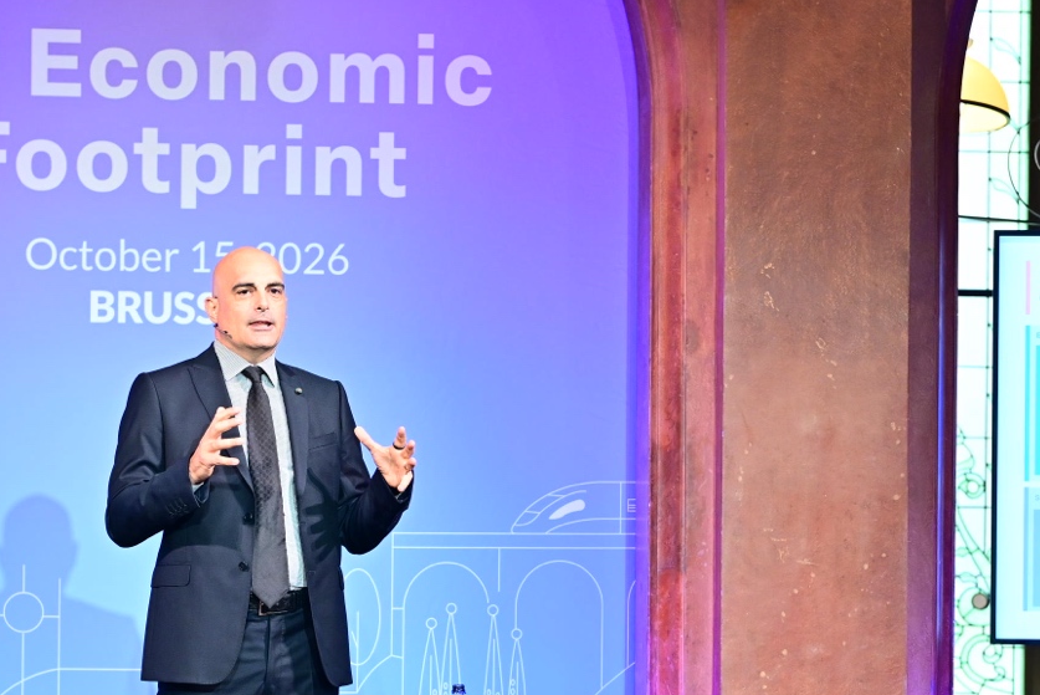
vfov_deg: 6.8
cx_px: 623
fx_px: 5867
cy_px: 663
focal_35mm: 203
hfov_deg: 10.1
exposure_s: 1/125
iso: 500
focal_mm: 85
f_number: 2.8
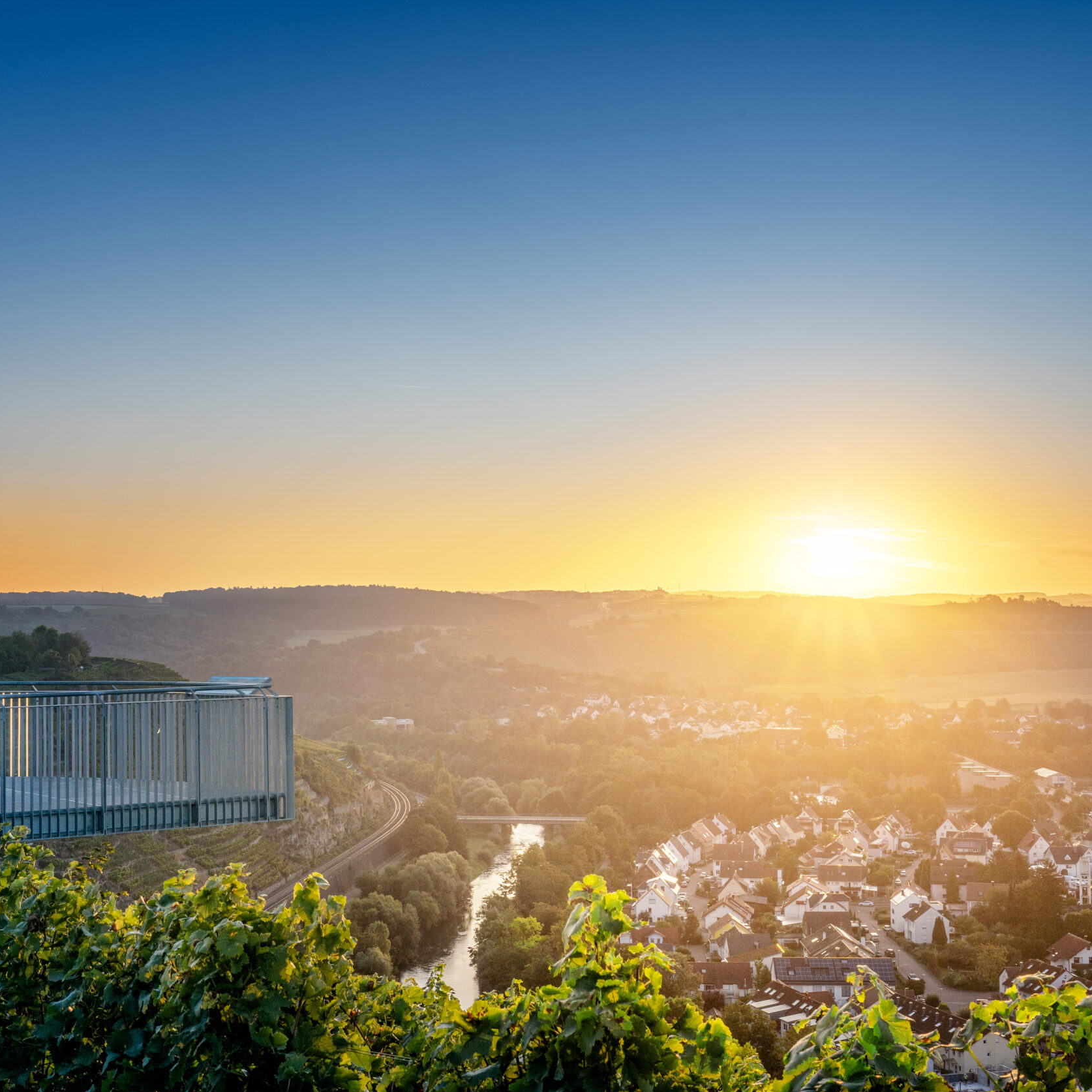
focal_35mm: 52
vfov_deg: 32.8
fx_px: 1856
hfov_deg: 32.7
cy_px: 545
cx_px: 457
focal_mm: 40
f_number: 13
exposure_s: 1/125
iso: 200
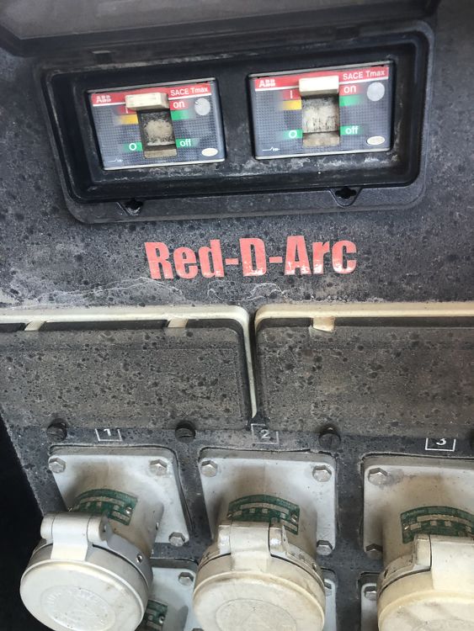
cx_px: 237
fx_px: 511
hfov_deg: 49.8
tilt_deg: -28.5
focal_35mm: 28
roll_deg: +4.9
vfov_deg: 63.4
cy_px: 316
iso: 64
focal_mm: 3.99
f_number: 1.8
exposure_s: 1/15
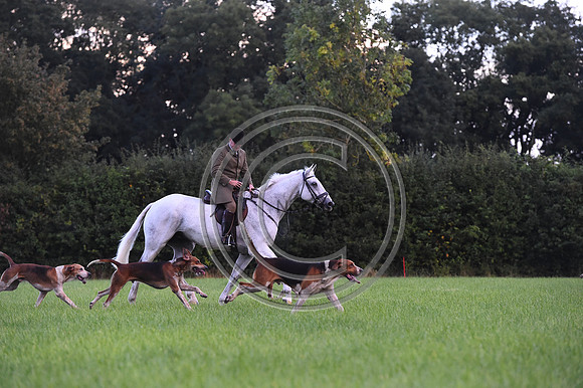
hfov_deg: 11.8
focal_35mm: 175
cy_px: 194
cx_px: 292
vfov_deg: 7.8
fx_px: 2832
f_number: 5.6
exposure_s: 1/1250
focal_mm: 175
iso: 3200
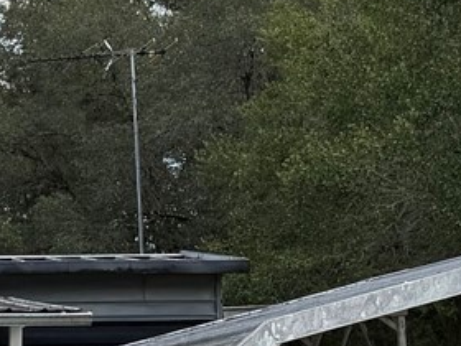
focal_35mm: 137
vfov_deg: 10.7
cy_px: 384
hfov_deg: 11.7
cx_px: -649
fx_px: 1825
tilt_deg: +2.0
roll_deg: +0.9
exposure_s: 1/2611
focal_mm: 6.76
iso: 80
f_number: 1.78
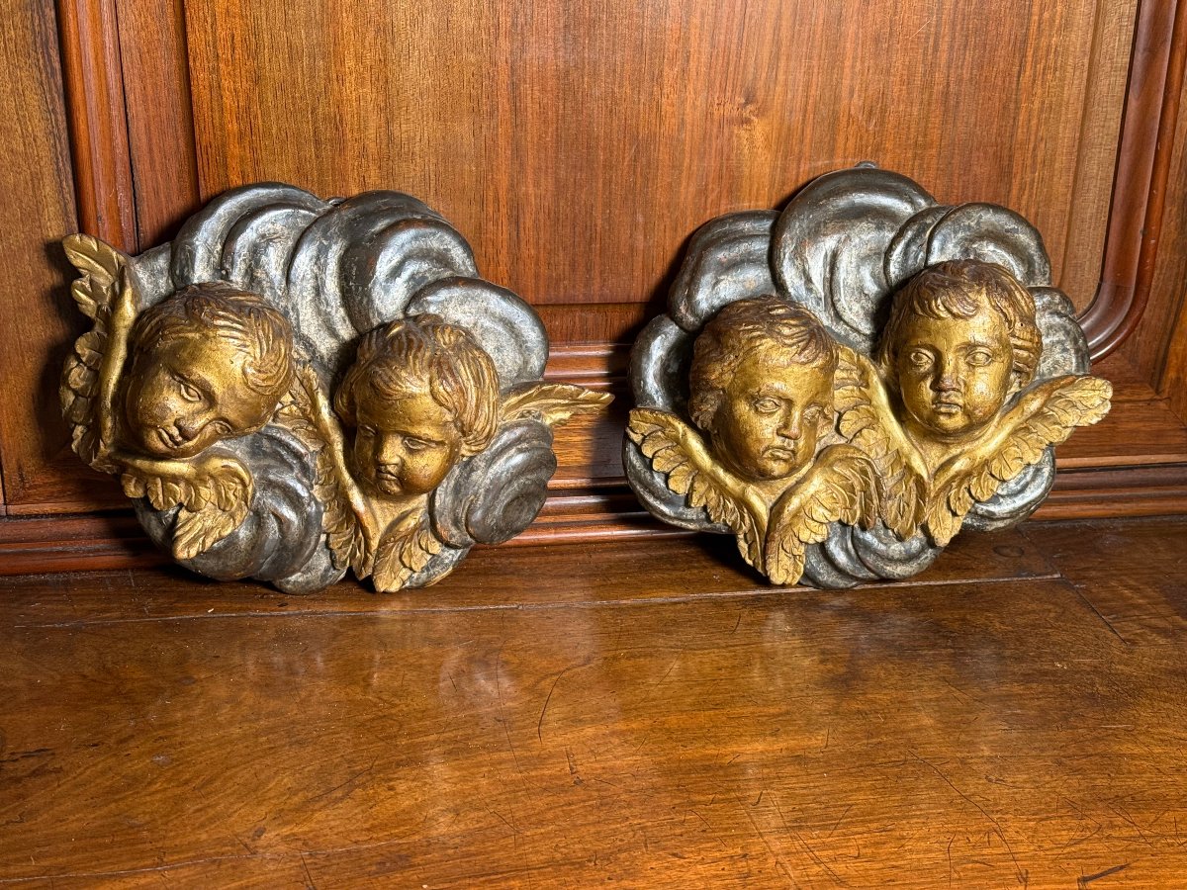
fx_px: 1646
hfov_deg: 39.7
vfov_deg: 30.3
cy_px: 445
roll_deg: -1.2
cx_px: 594
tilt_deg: -22.3
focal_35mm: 48
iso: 100
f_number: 1.78
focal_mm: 6.76
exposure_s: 1/60
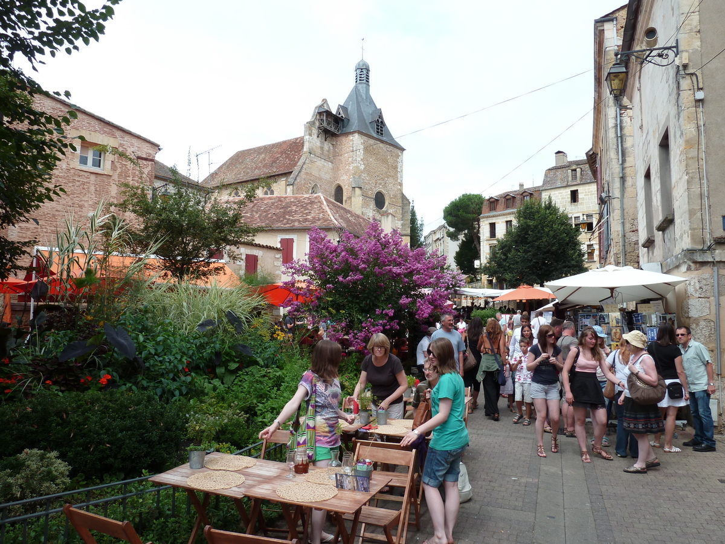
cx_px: 362
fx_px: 524
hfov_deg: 69.4
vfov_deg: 54.9
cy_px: 272
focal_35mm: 25
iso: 80
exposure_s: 1/320
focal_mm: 4.1
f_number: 4
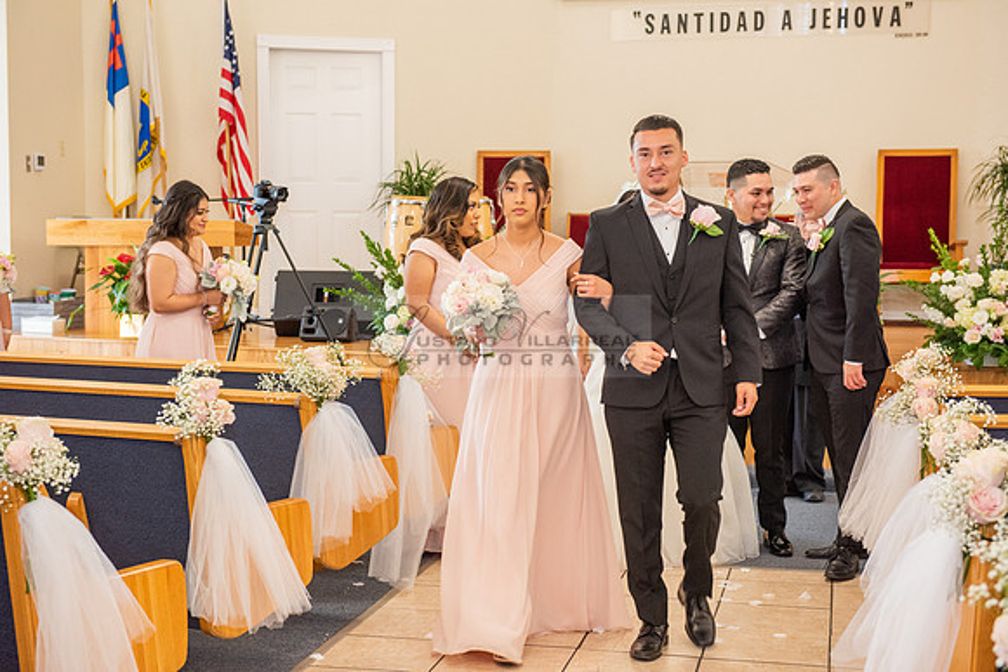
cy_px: 336
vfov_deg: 23.4
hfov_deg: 34.5
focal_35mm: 58
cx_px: 504
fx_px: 1624
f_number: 5
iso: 1250
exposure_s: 1/100
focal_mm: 58
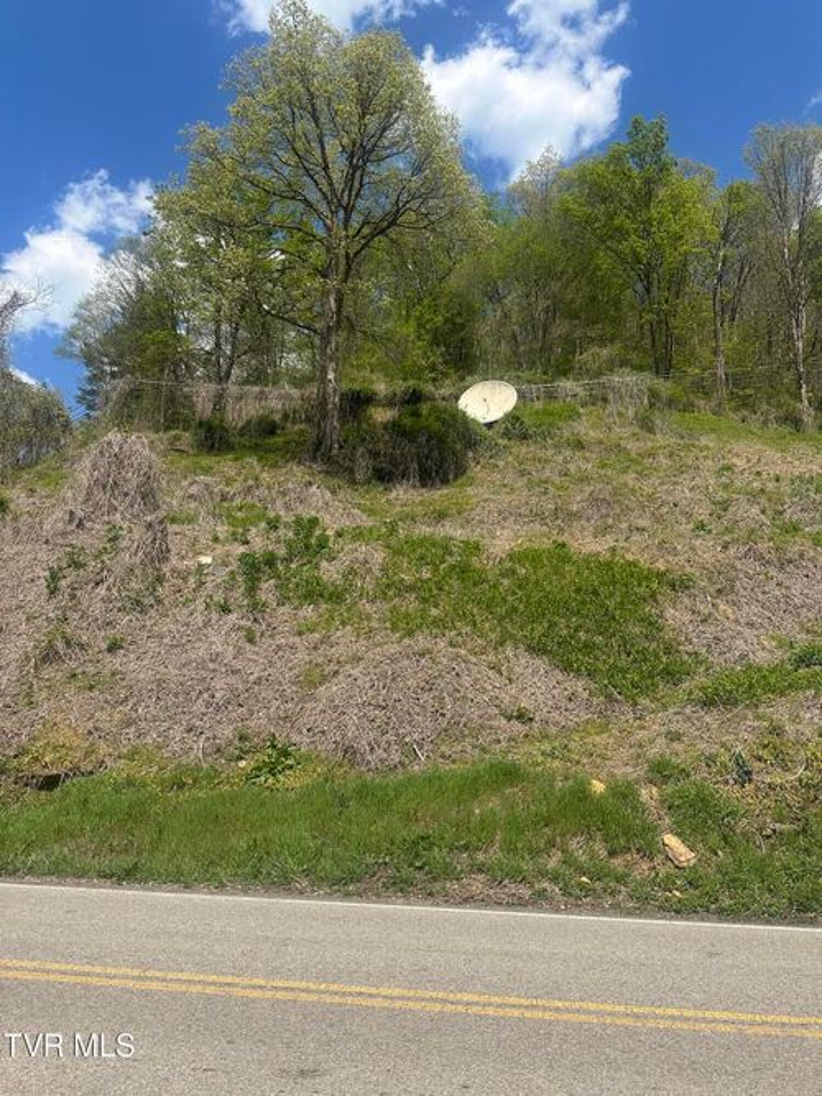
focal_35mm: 24
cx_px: 411
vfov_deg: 71.6
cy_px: 548
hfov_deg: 56.8
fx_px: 760
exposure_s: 1/4348
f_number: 1.78
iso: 80
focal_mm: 6.86
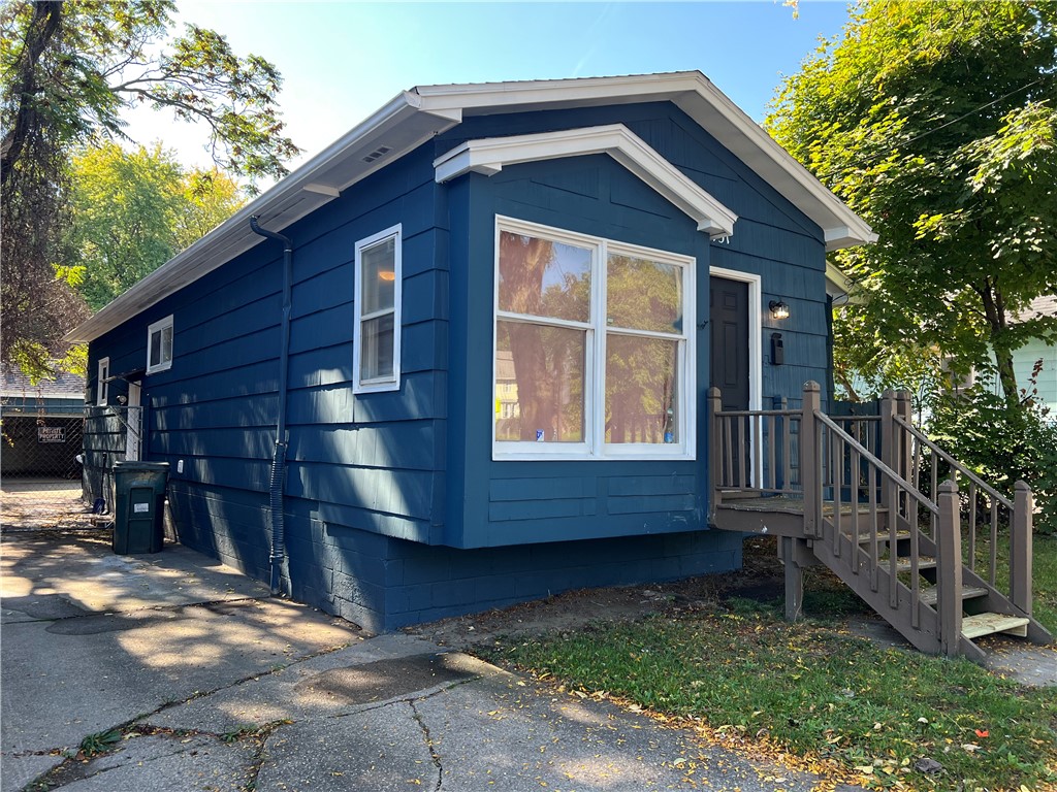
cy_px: 396
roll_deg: -0.7
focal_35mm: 26
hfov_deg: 67.3
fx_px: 794
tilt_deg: +2.2
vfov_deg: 53.1
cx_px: 528
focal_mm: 5.7
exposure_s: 1/366
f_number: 1.5
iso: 50
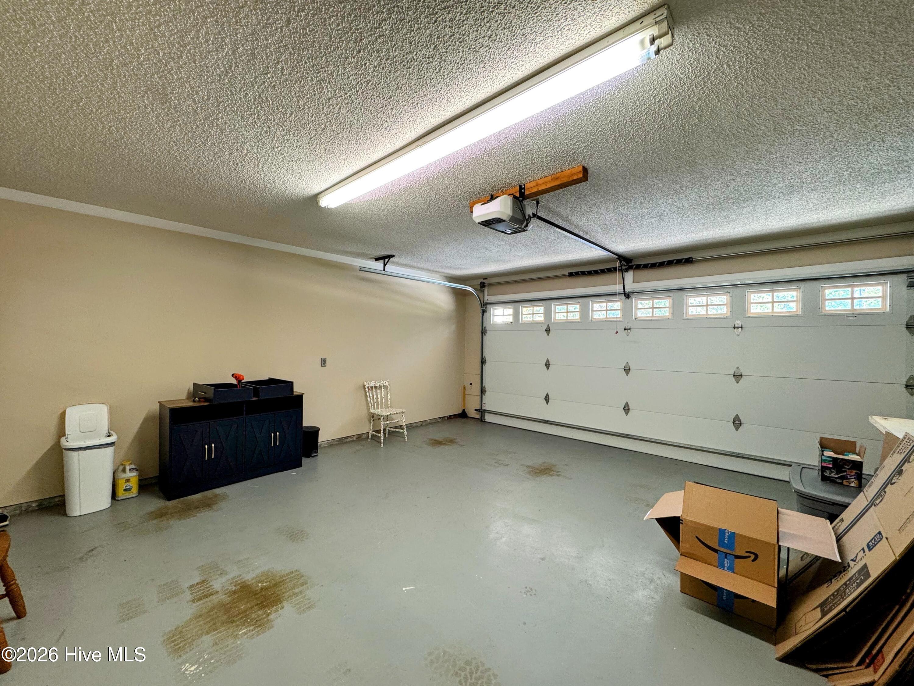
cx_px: 457
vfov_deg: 85.7
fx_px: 370
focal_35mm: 14
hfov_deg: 102.1
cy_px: 343
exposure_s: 1/60
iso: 160
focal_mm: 2.22
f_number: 2.2
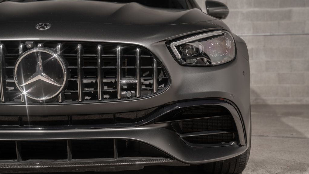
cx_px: 155
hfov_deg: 36.0
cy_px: 87
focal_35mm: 58
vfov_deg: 20.7
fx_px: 475
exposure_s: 1/50
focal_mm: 55
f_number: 4.5
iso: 200
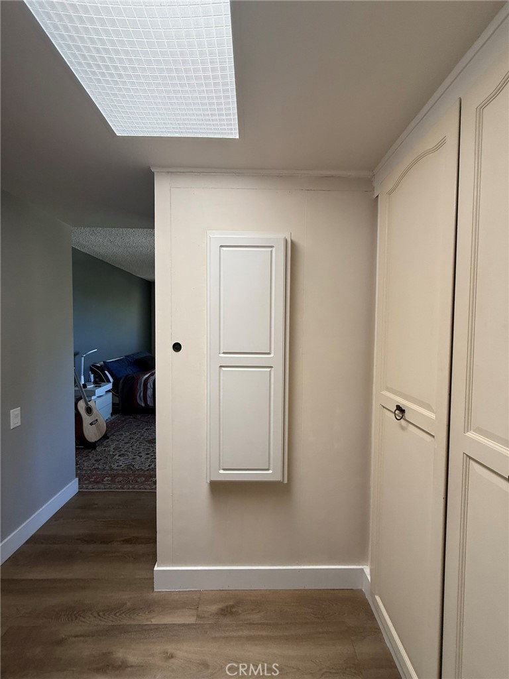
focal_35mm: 14
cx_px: 254
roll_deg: +1.6
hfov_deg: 85.7
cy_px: 340
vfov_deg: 102.1
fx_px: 274
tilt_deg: +1.1
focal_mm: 2.22
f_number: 2.2
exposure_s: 1/99
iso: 160
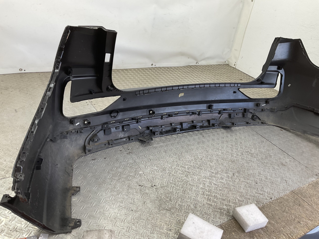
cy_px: 120
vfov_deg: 48.2
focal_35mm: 29
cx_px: 160
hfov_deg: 61.7
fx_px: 267
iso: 25
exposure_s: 1/120
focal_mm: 3
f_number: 1.8
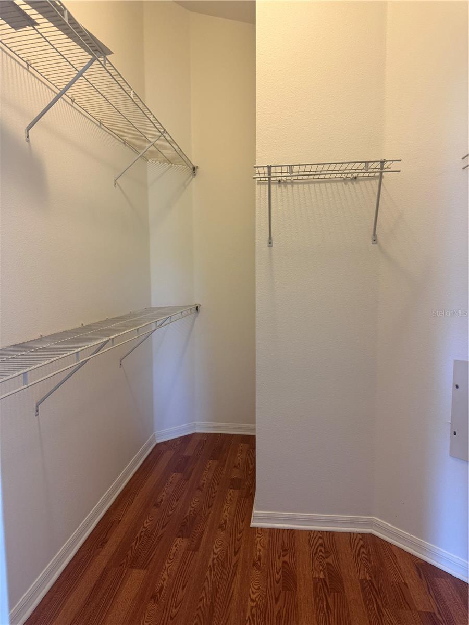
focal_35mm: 24
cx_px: 234
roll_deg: -0.1
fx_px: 434
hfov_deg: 56.8
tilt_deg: -4.7
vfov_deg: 71.6
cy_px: 312
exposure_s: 1/60
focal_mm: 6.76
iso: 250
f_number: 1.78
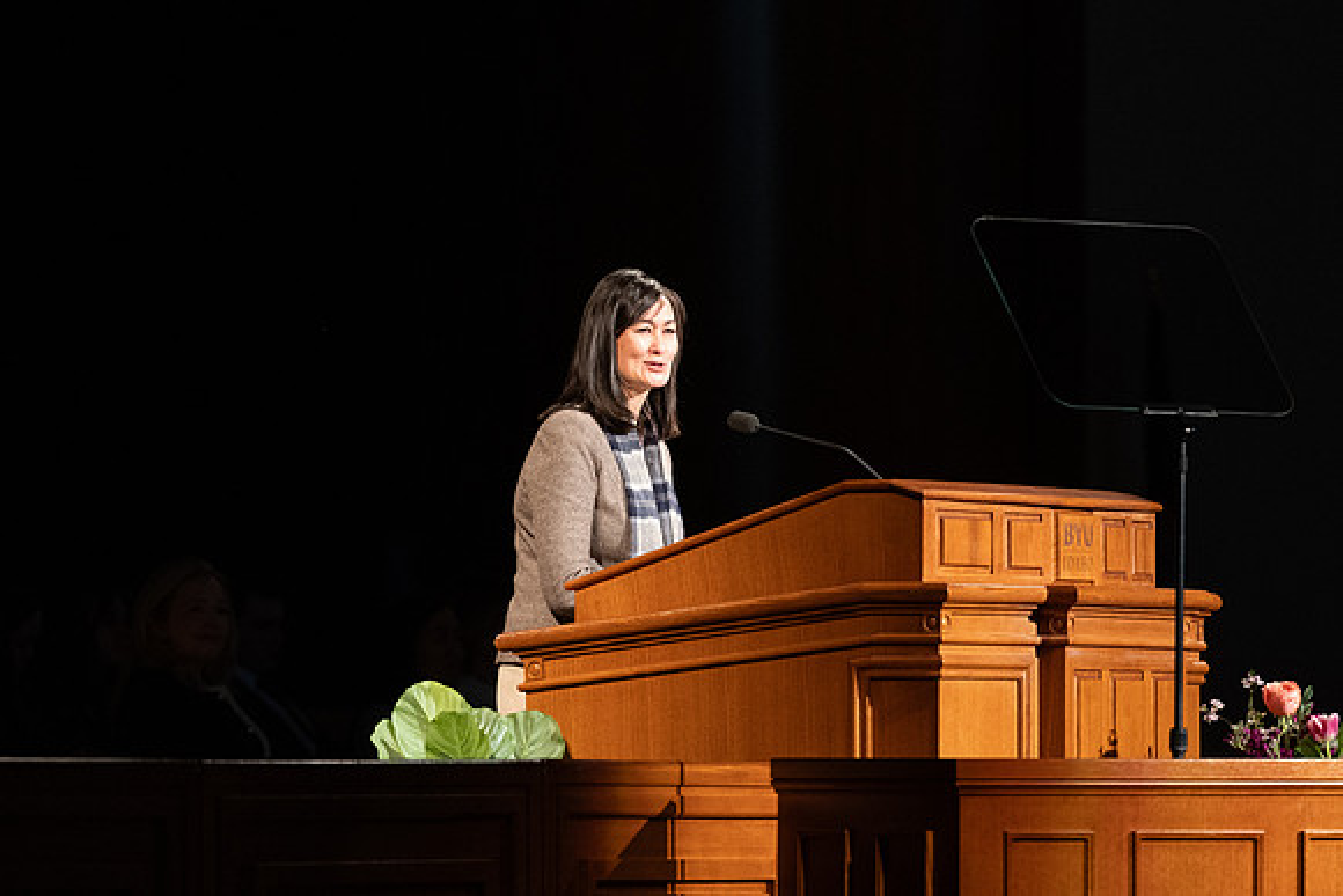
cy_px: 347
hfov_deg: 6.5
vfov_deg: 4.4
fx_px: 11745
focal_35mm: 315
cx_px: 647
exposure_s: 1/250
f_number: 2.8
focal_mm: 200
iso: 2500
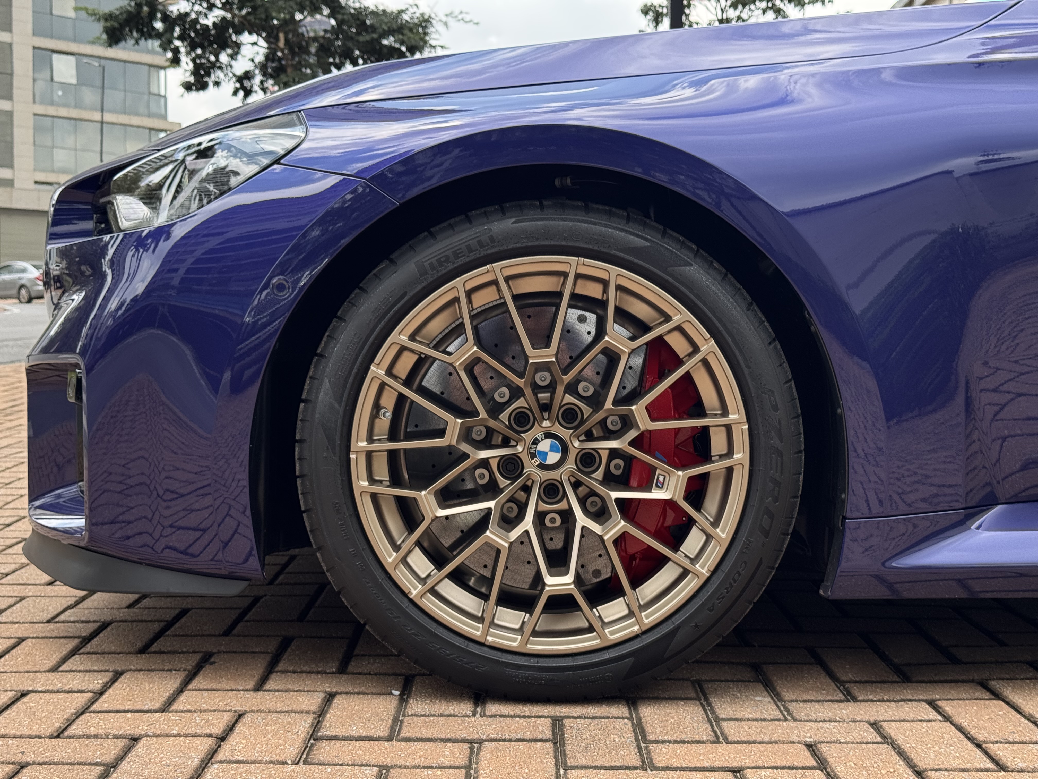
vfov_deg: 30.3
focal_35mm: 48
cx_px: 519
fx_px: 1439
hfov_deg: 39.7
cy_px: 390
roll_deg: -1.4
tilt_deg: -3.1
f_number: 1.78
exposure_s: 1/1133
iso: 64
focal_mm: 6.76
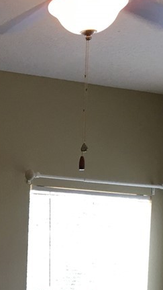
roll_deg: -1.6
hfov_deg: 10.0
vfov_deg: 17.5
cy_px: 342
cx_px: -96
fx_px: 899
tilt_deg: -0.3
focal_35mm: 117
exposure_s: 1/40
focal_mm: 4.15
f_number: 2.2
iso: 32
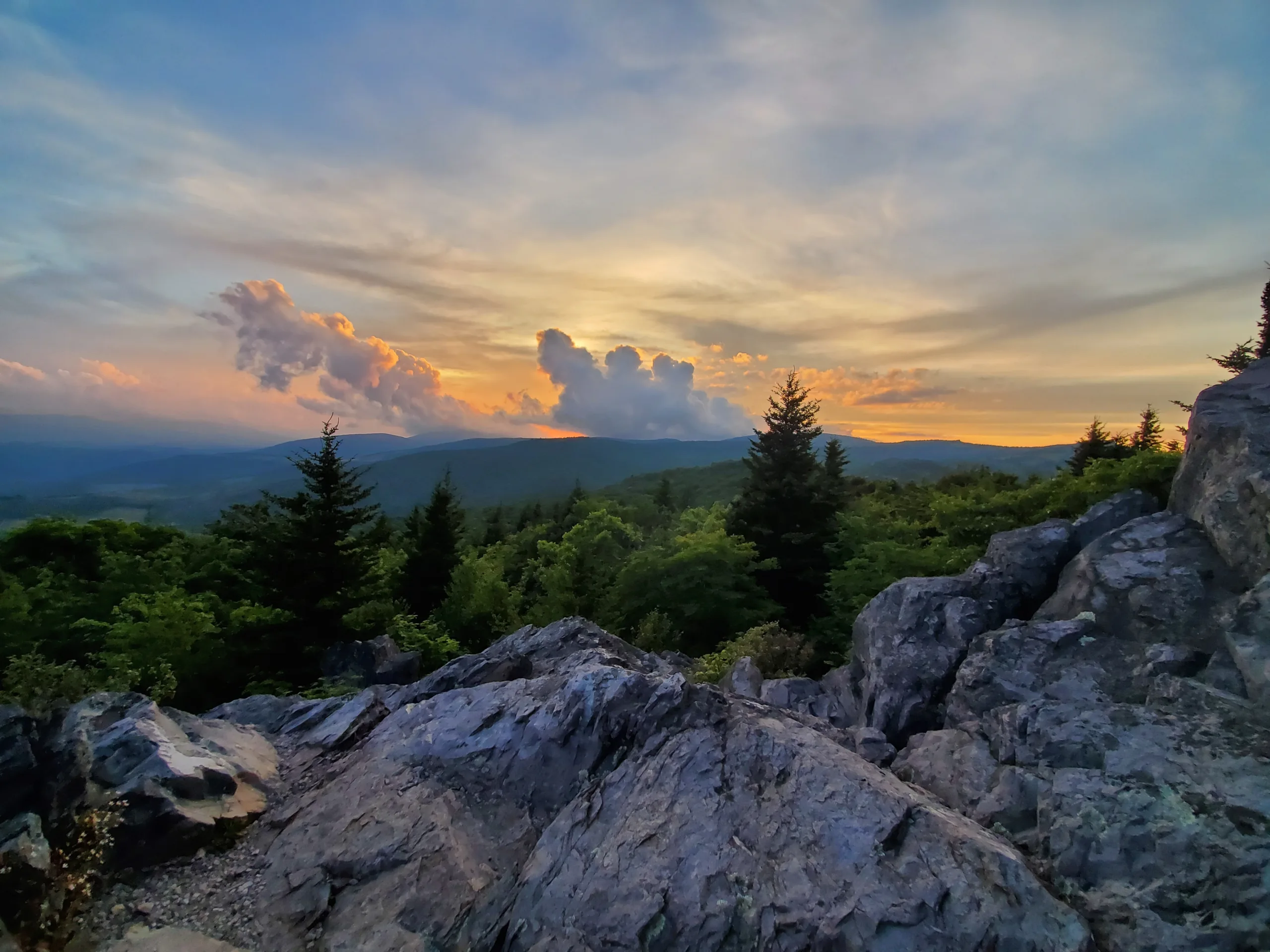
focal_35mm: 13
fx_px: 477
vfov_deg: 89.9
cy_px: 476
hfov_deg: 106.2
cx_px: 635
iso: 64
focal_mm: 1.8
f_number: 2.2
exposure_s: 1/119
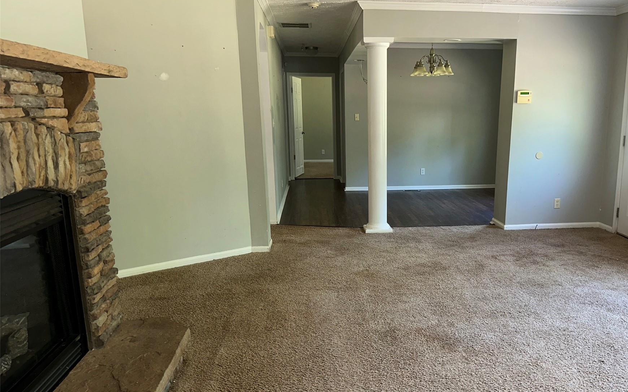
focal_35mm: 30
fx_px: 513
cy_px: 214
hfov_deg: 62.5
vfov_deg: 41.8
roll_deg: -0.3
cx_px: 370
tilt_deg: -11.6
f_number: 1.78
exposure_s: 1/44
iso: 100
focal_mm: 6.86
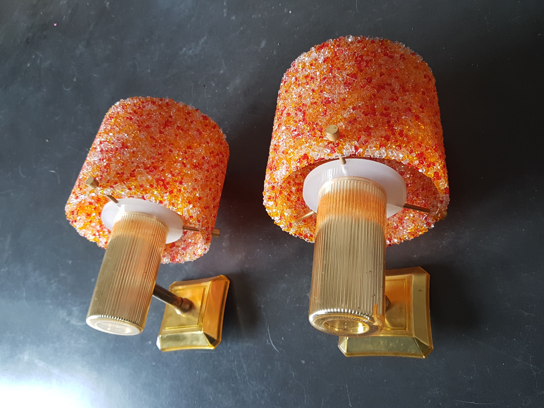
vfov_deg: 53.1
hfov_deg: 67.3
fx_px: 409
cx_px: 272
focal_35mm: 26
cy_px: 204
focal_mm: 4.2
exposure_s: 1/50
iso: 125
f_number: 1.7
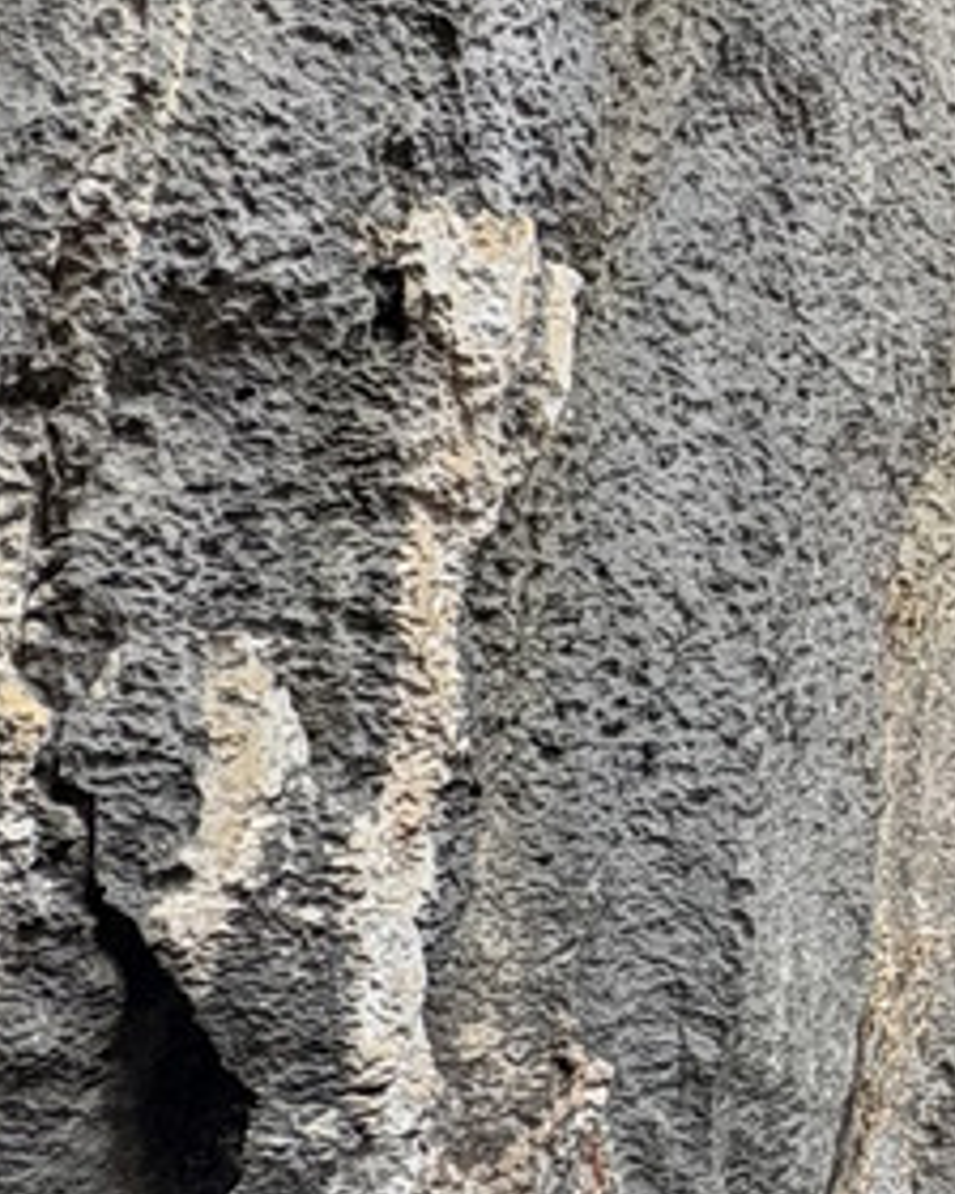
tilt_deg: +18.3
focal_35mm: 78
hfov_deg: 16.5
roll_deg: -0.3
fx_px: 2756
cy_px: 183
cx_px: 1718
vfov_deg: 23.9
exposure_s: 1/108
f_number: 2.2
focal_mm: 2.22
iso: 125
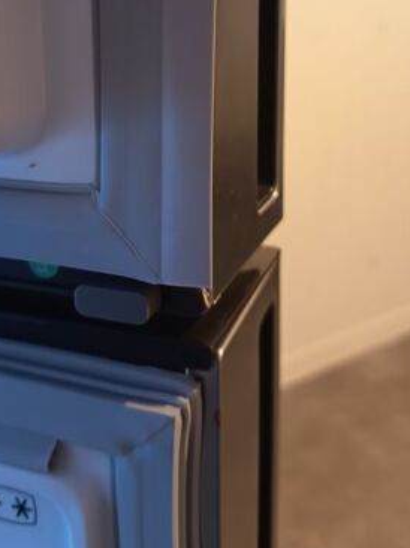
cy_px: 130
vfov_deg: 43.2
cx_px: 160
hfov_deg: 34.2
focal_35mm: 42
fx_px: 664
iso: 1471
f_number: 1.7
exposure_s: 1/20
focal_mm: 5.27
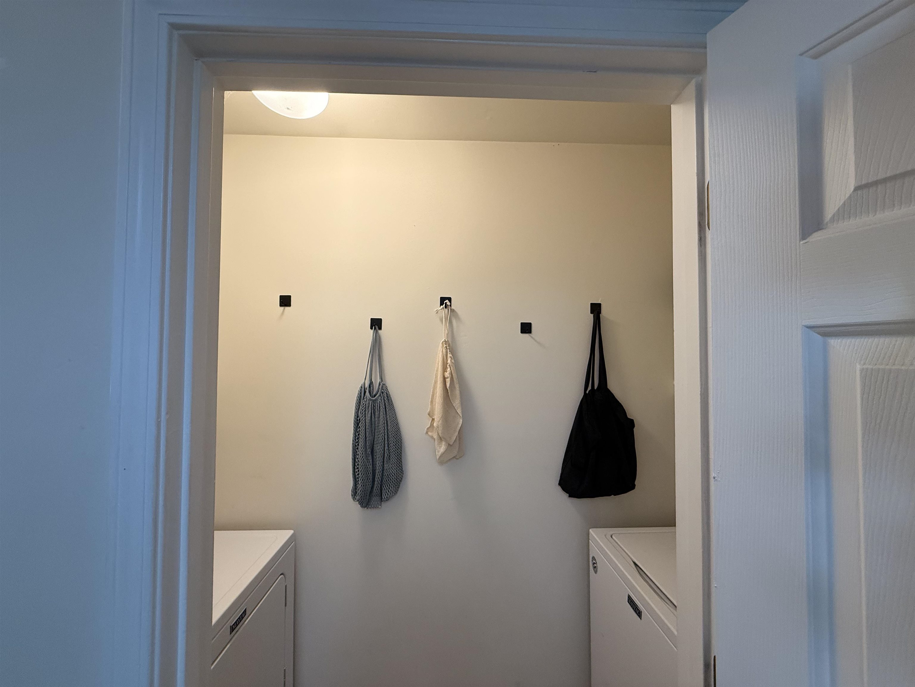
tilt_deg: +2.2
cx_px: 458
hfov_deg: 102.1
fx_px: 370
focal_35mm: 14
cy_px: 344
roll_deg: -0.2
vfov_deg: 85.7
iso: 200
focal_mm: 2.22
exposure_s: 1/120
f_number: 2.2
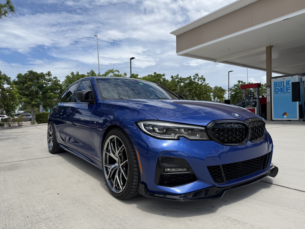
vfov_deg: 56.8
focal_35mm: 24
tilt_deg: -2.3
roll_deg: +1.4
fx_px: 211
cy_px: 114
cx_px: 152
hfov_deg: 71.6
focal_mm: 6.76
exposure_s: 1/5714
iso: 80
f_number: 1.78
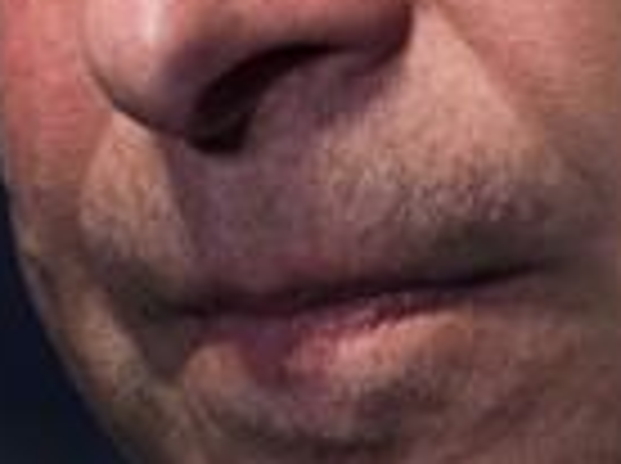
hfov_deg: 2.2
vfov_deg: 1.6
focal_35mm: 907
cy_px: -279
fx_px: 16243
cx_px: 135
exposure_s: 1/200
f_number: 4
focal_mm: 200
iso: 2500
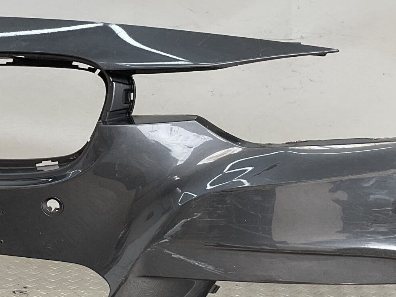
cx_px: 77
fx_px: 870
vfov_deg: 19.4
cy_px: 129
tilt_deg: -6.6
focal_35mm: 76
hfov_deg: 25.2
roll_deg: -1.7
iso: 16
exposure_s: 1/149
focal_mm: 3
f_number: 1.8
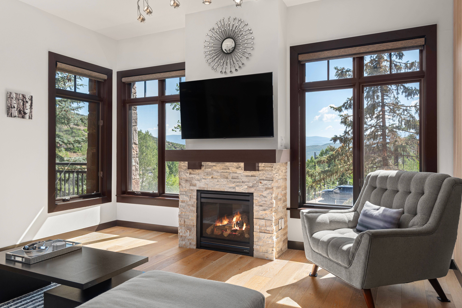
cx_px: 236
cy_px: 152
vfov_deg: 49.6
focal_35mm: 26
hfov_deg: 69.4
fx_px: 334
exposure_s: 1/60
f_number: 7.1
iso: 500
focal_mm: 25
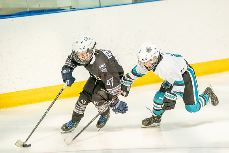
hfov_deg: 6.8
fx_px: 1938
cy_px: 76
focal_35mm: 305
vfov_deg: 4.5
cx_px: 158
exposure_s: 1/5000
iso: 1600
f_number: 3.2
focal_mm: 221
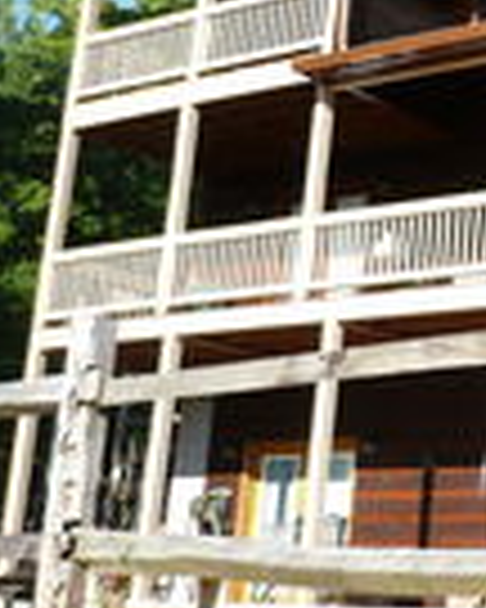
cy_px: 149
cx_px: 742
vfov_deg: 20.4
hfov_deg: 15.2
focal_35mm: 93
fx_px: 1672
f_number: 2.8
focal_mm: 5.8
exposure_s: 1/500
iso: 100
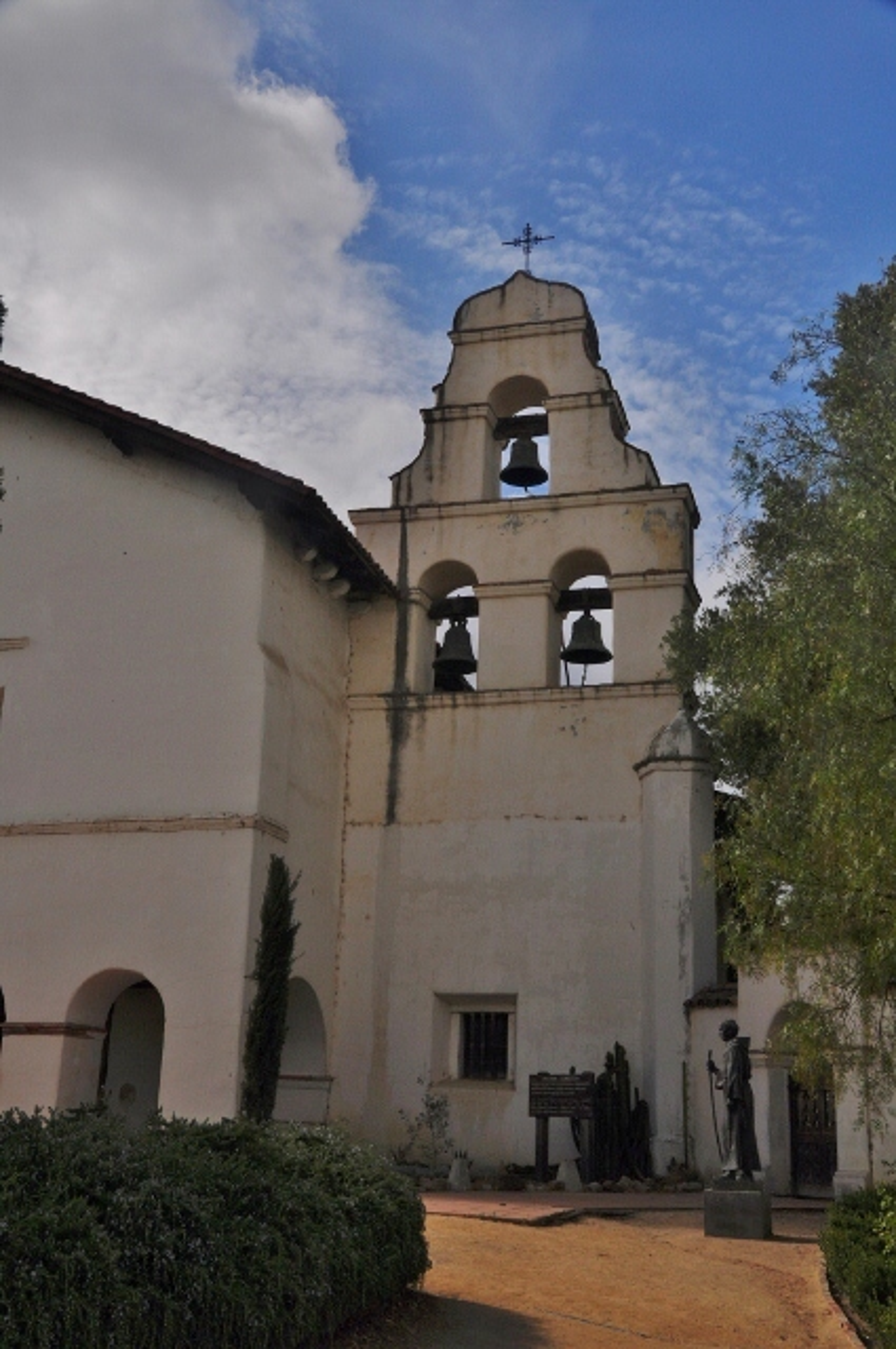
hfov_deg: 32.9
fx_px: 1516
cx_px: 448
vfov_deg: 48.0
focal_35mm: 40
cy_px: 674
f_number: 19
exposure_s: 1/125
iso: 200
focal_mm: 27
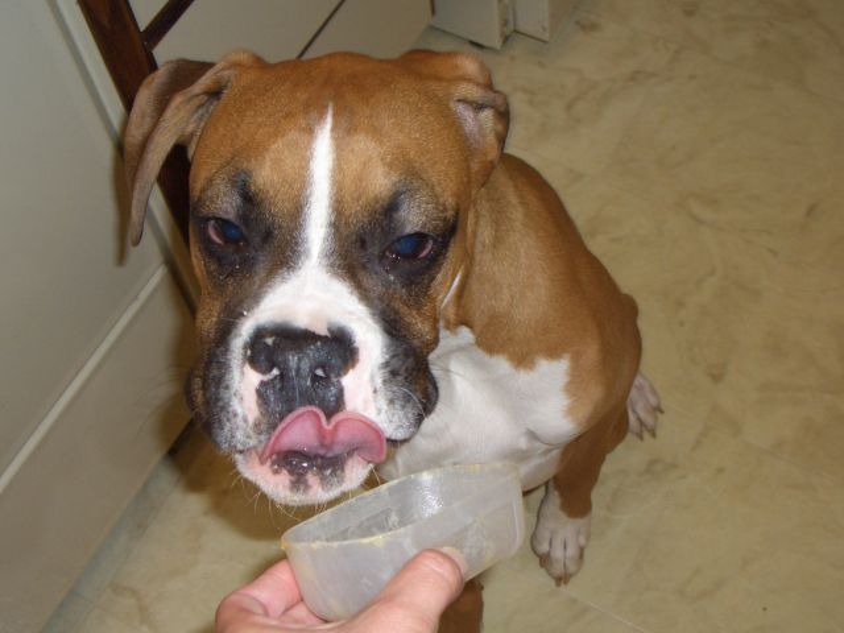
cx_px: 422
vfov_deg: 29.7
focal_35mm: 49
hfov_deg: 38.9
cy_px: 316
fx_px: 1195
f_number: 3.1
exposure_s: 1/60
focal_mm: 8.2
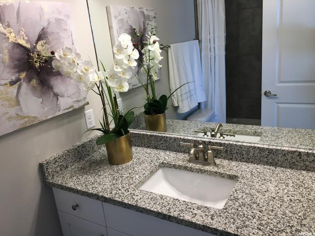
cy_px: 118
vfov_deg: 48.2
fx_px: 264
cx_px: 158
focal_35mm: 29
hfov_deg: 61.7
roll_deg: +6.9
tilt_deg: -17.1
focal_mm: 4.15
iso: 25
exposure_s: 1/40
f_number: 2.2
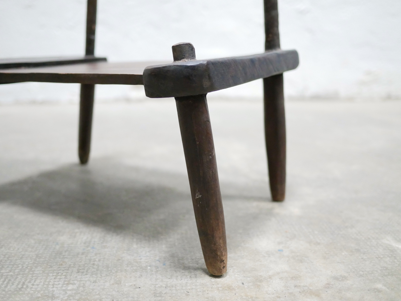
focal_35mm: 40
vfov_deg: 36.0
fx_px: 464
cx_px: 200
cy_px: 150
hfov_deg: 46.8
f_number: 1.7
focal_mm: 20
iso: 2500
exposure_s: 1/60
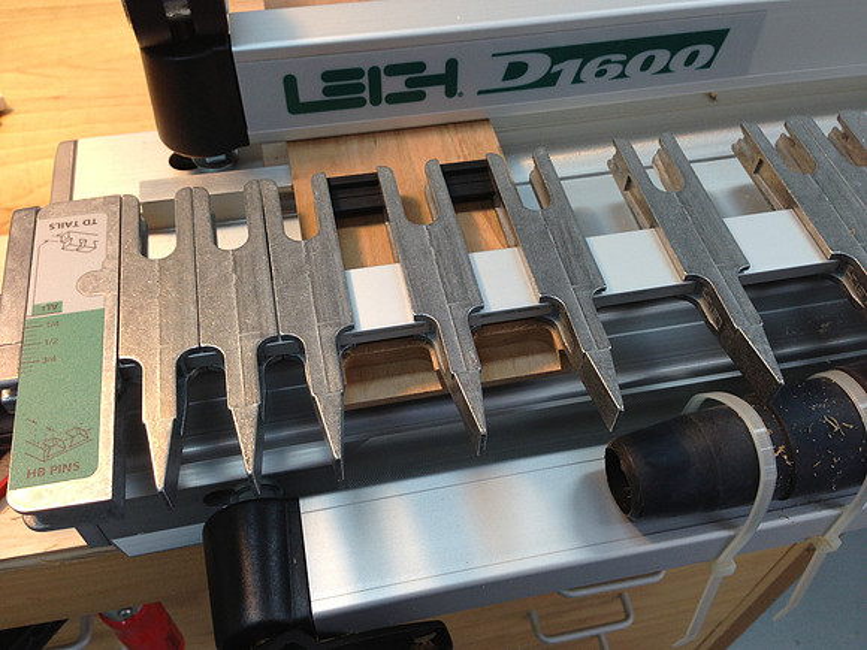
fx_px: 827
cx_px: 434
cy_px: 325
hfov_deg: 55.4
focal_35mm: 33
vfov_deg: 42.9
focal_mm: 4.13
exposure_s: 1/60
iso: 64
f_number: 2.4
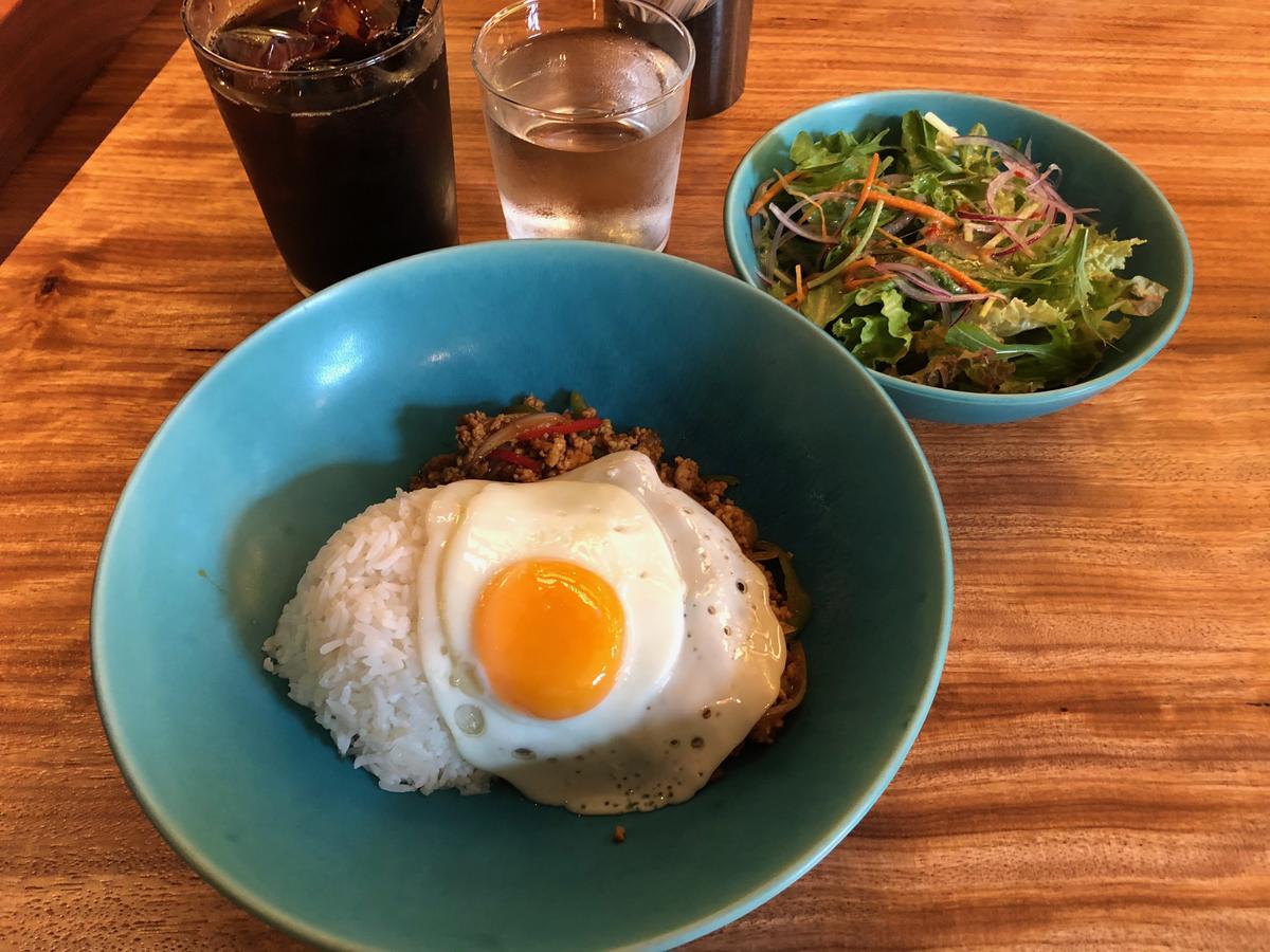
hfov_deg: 63.4
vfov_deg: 49.7
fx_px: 1027
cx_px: 635
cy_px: 476
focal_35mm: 28
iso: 100
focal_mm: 4
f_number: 1.8
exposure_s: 1/11
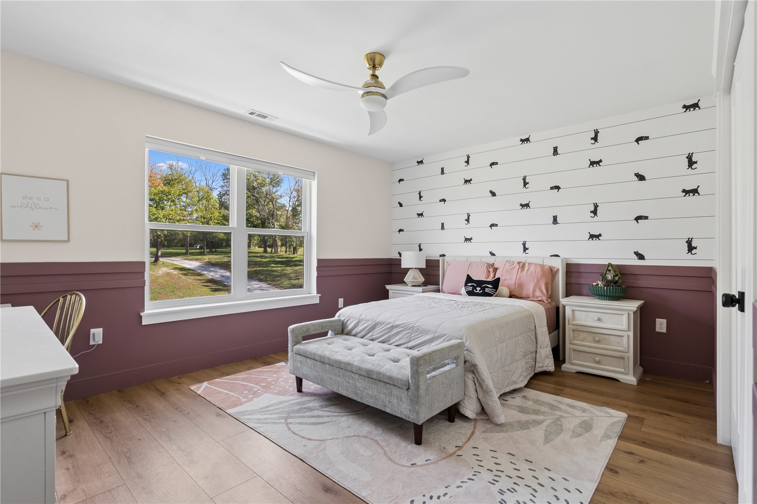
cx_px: 378
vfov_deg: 73.7
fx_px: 336
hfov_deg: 96.7
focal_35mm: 16
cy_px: 252
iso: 400
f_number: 8
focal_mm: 16
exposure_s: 1/30
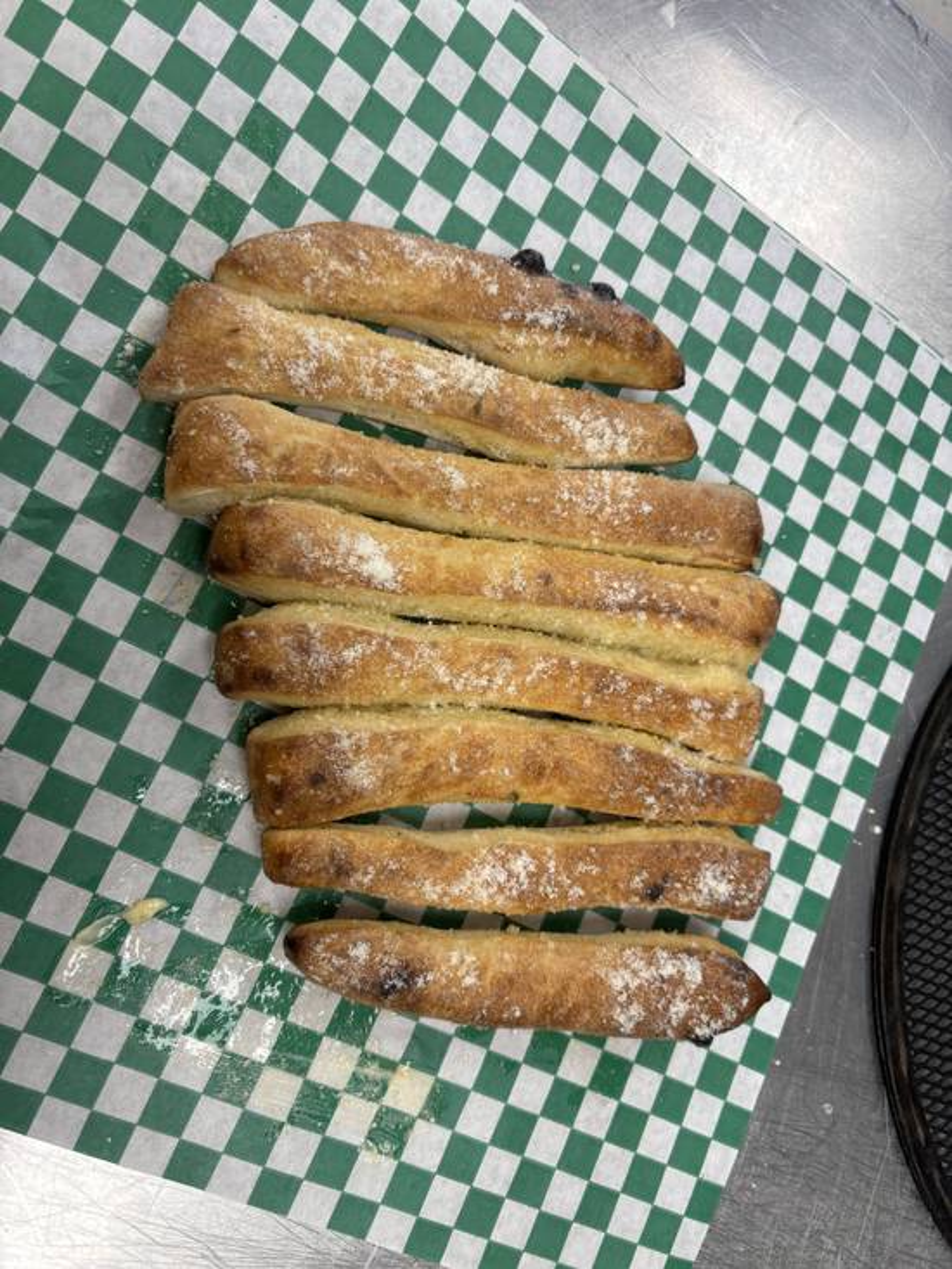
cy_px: 634
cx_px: 476
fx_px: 953
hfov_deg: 53.1
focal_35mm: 26
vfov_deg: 67.3
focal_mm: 5.96
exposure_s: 1/120
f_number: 1.6
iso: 80
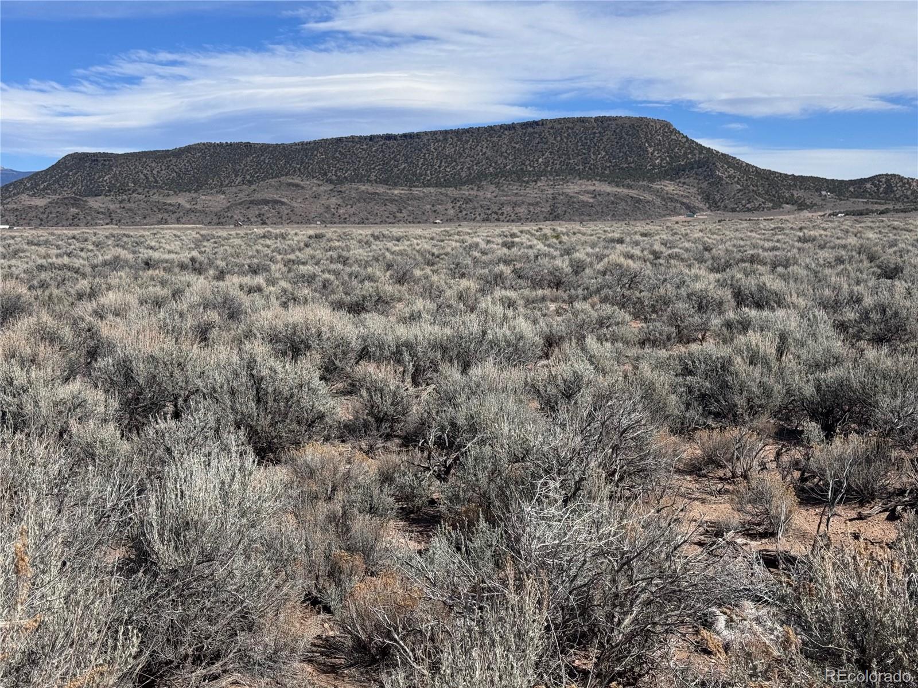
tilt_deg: -5.8
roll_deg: -0.6
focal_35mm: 48
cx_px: 459
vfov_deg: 30.3
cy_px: 344
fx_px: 1273
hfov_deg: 39.7
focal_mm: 6.76
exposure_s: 1/6410
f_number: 1.78
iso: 64
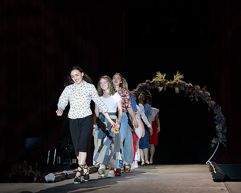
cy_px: 119
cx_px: 105
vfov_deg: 13.4
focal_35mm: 115
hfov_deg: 16.7
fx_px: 821
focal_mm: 80
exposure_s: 1/640
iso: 800
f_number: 3.5
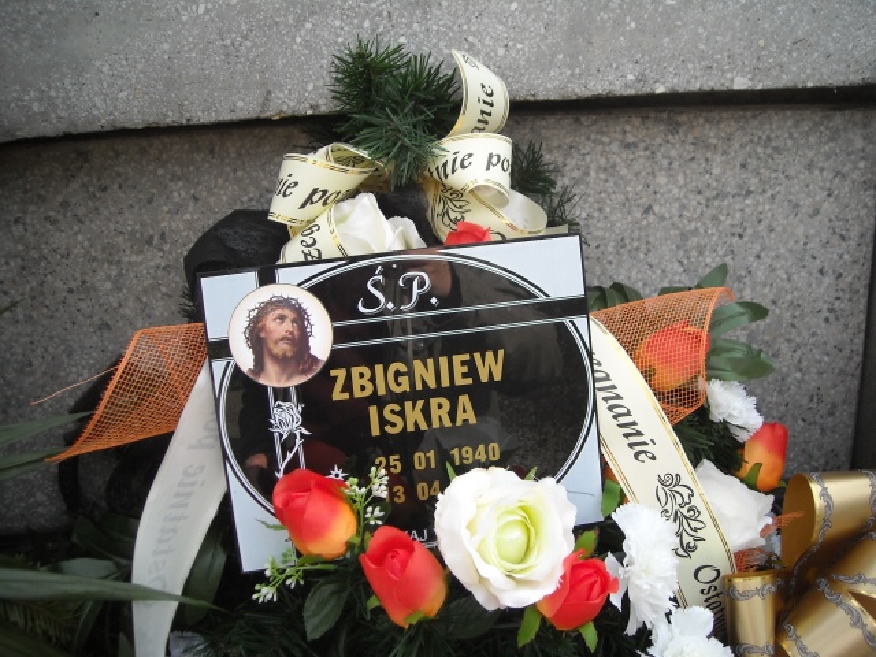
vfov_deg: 40.7
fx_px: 886
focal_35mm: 35
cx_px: 438
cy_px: 328
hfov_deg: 52.6
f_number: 2.8
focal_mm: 5.7
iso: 80
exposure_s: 1/250
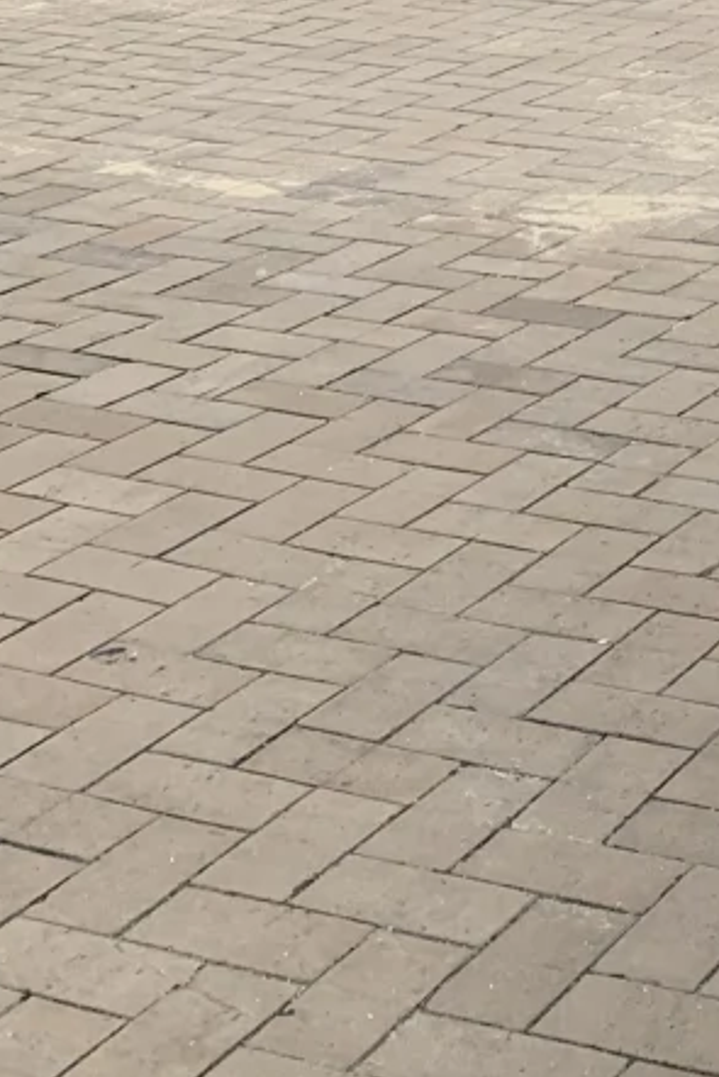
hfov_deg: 14.5
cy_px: -256
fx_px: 2634
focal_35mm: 88
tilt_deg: +1.0
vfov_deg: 21.3
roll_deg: -1.3
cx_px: 1065
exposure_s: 1/2309
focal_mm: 4.25
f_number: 1.8
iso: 25
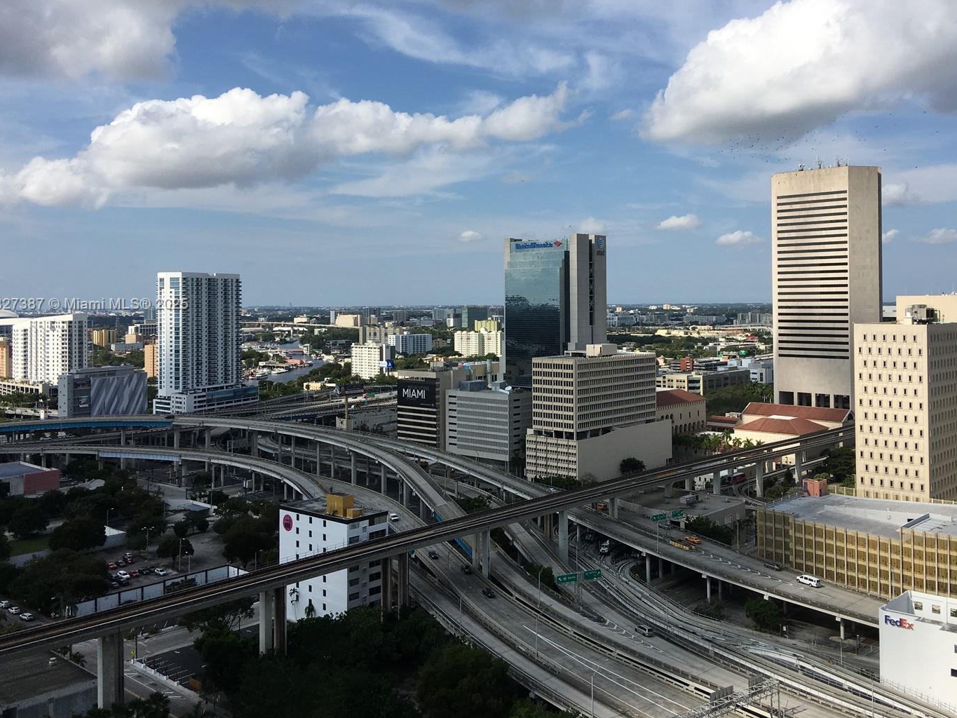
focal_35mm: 34
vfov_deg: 41.7
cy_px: 305
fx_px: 940
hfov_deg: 53.9
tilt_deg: +1.3
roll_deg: +0.9
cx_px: 525
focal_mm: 4.15
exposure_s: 1/2653
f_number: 2.2
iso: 25
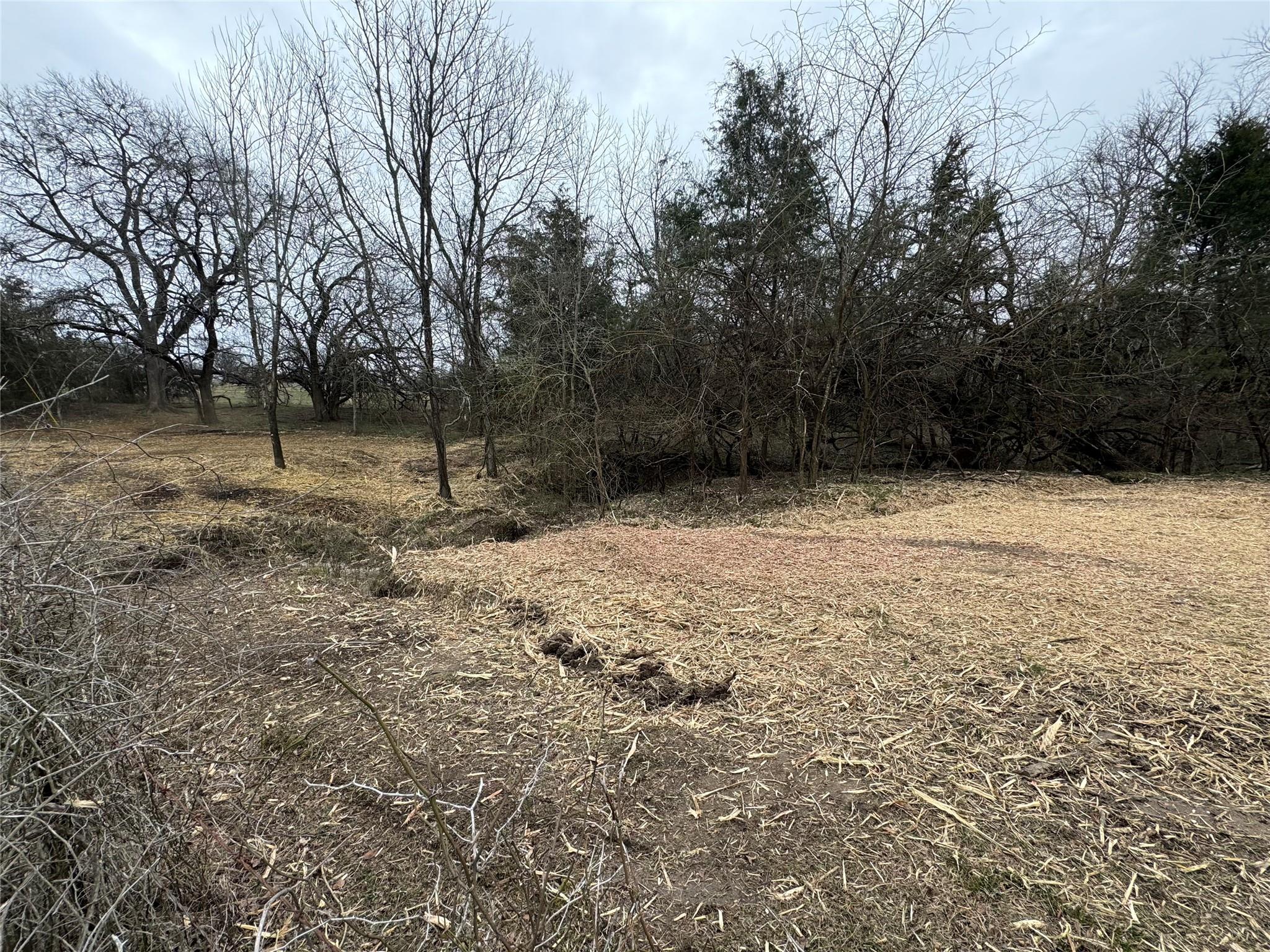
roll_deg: -0.2
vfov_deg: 85.7
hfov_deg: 102.1
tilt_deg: -7.3
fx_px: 514
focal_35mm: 14
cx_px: 635
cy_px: 476
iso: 40
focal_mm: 2.22
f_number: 2.2
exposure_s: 1/418
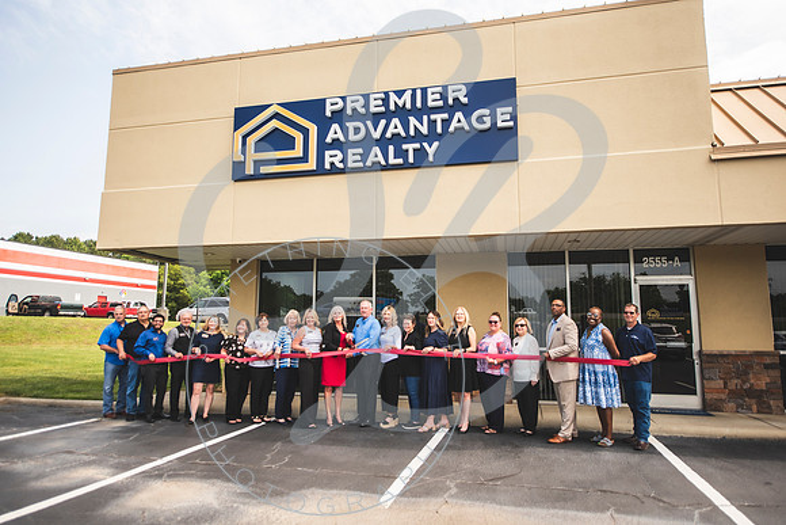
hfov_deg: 73.7
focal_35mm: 24
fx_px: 524
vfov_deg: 53.1
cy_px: 262
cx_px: 393
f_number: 2.8
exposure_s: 1/800
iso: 100
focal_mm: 24
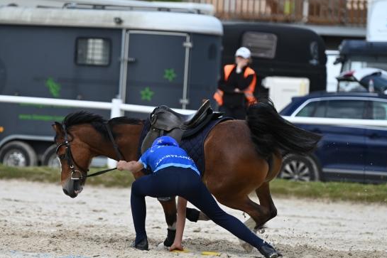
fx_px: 3783
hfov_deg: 5.9
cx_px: 170
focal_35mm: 352
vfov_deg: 3.9
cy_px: 166
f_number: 5.6
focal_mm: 240
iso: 280
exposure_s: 1/1250
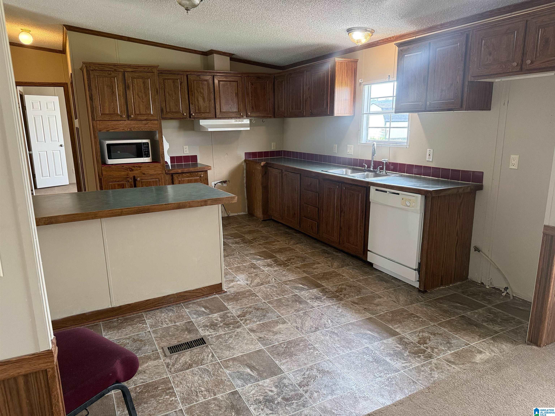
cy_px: 208
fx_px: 385
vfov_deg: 56.8
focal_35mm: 24
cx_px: 278
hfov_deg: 71.6
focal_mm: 6.76
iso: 320
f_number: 1.78
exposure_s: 1/120
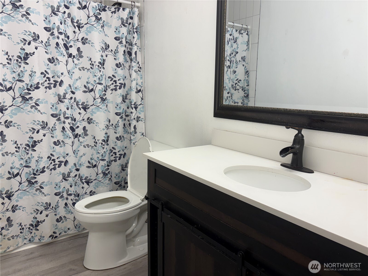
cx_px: 184
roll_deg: -1.0
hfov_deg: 67.3
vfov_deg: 53.1
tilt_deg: -8.4
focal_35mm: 26
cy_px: 138
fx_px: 276
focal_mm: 5.96
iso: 64
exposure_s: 1/60
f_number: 1.6
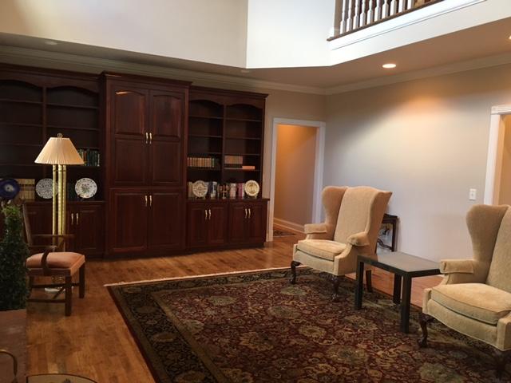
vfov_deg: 48.2
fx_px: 428
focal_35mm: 29
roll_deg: -1.7
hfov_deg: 61.7
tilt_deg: -4.4
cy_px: 192
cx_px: 256
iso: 100
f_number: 2.2
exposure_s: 1/30
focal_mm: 4.15
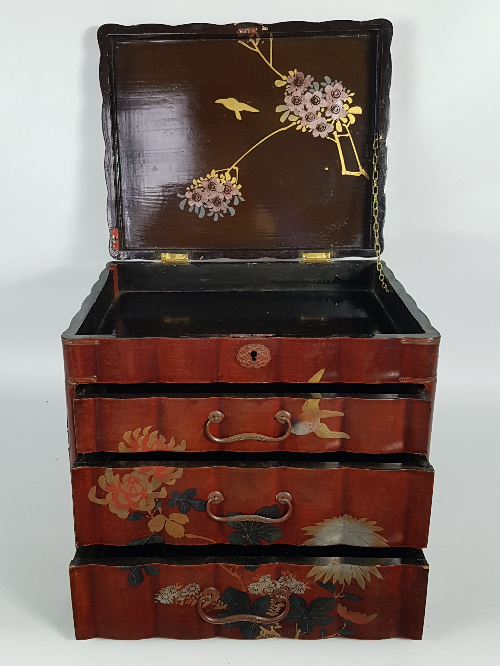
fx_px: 501
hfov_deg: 53.1
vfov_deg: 67.3
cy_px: 333
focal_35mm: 26
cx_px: 250
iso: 100
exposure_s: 1/50
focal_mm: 4.2
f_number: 1.7
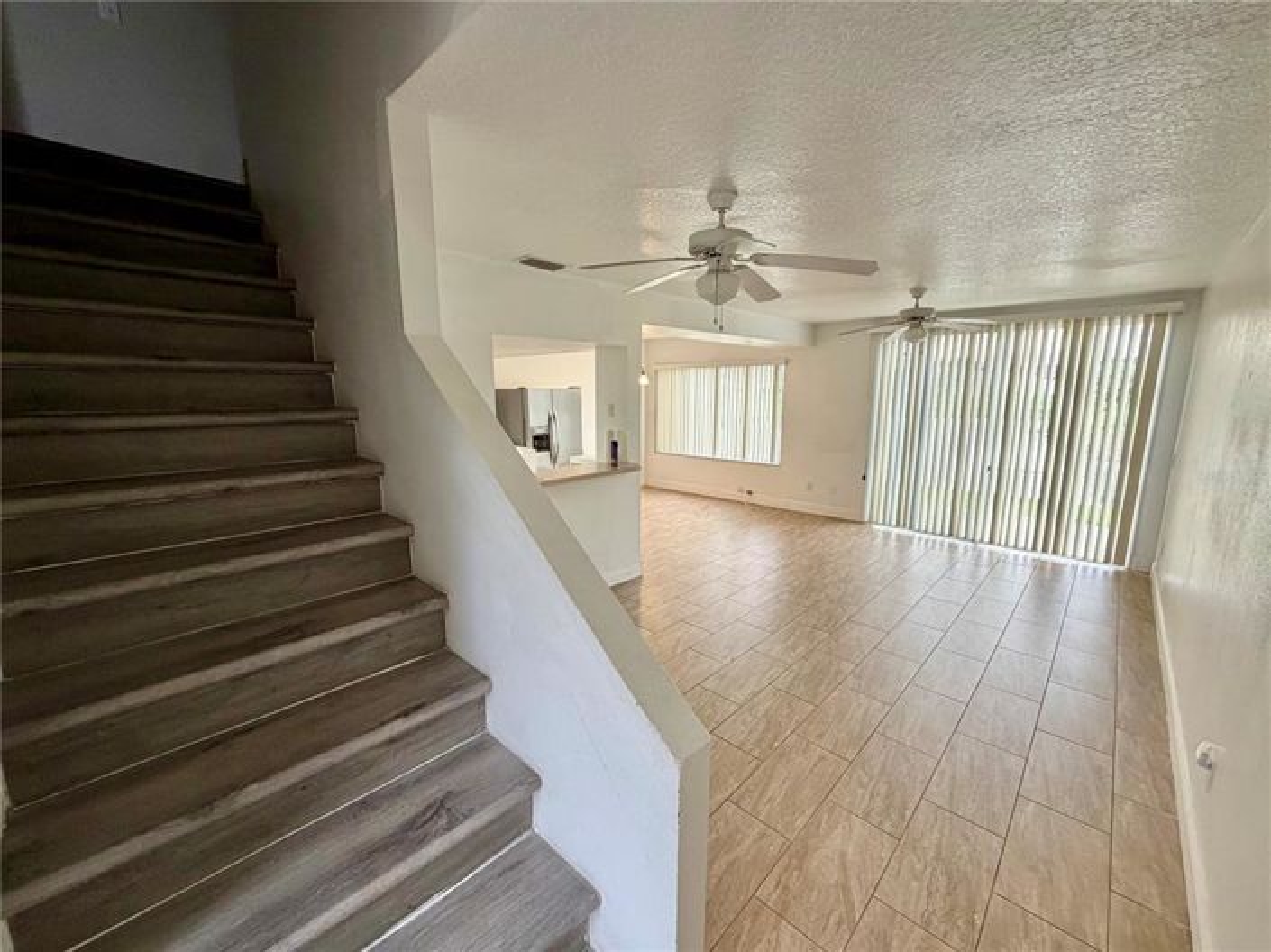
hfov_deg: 102.1
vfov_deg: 85.6
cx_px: 636
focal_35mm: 14
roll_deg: -0.2
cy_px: 476
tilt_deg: -10.3
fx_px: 514
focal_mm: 2.22
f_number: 2.2
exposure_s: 1/121
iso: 200
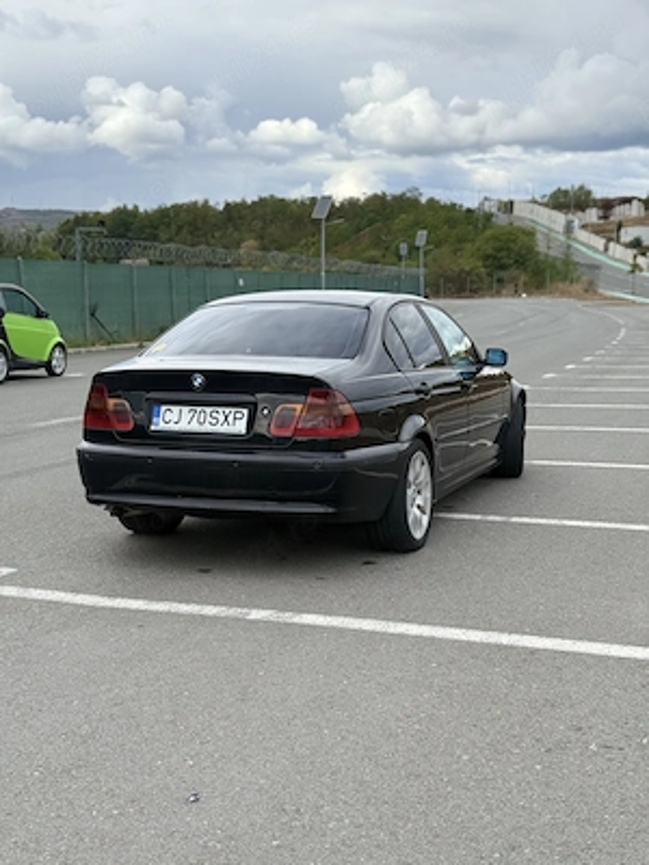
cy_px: 432
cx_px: 324
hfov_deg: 30.3
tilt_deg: -7.7
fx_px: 1200
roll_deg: -0.8
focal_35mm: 48
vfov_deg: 39.7
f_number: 1.78
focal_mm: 6.76
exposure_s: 1/2667
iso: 80
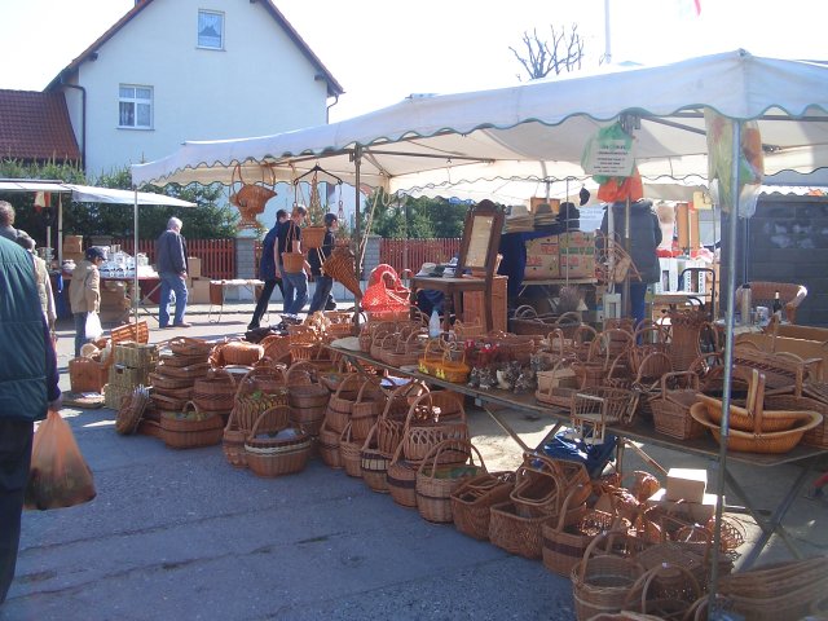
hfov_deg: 52.6
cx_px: 414
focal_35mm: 35
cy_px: 310
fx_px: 837
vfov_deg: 40.7
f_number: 4.3
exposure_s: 1/200
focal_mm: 5.8
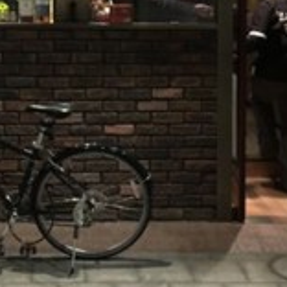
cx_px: 79
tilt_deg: -1.9
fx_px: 694
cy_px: -4
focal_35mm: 74
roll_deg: -1.3
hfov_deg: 23.2
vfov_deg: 22.4
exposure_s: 1/15
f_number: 2.2
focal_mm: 4.15
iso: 1000
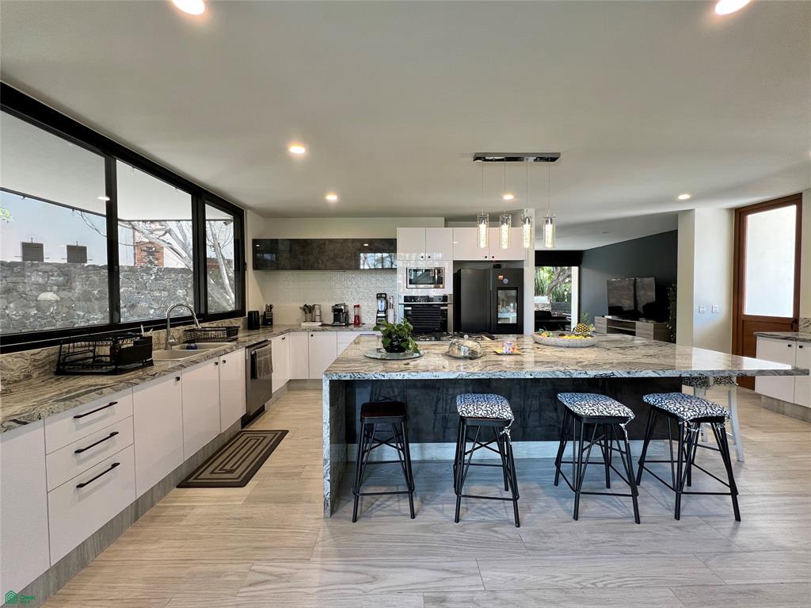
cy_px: 304
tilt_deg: -1.8
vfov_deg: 89.9
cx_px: 406
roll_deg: +0.4
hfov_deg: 106.2
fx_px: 304
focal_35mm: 13
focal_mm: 1.57
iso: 200
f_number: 1.8
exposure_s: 1/120
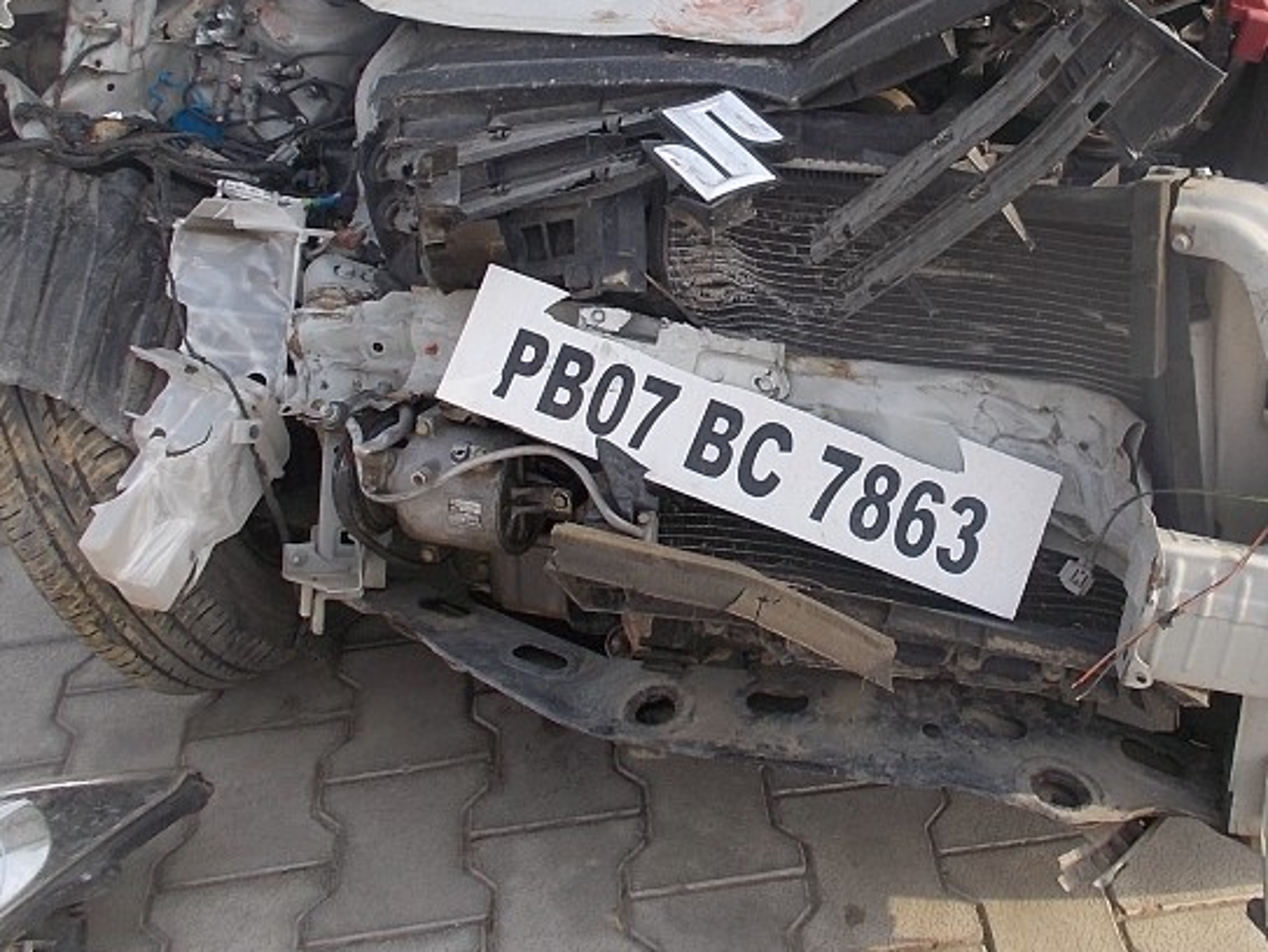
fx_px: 1796
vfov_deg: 29.0
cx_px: 822
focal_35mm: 49
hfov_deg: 38.5
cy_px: 175
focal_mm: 4.6
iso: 80
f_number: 3.2
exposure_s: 1/400
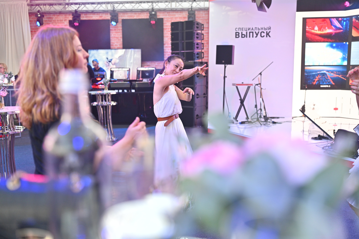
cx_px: 180
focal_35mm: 35
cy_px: 120
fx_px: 349
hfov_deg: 54.5
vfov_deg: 37.8
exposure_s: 1/320
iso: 500
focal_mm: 35
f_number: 2.5
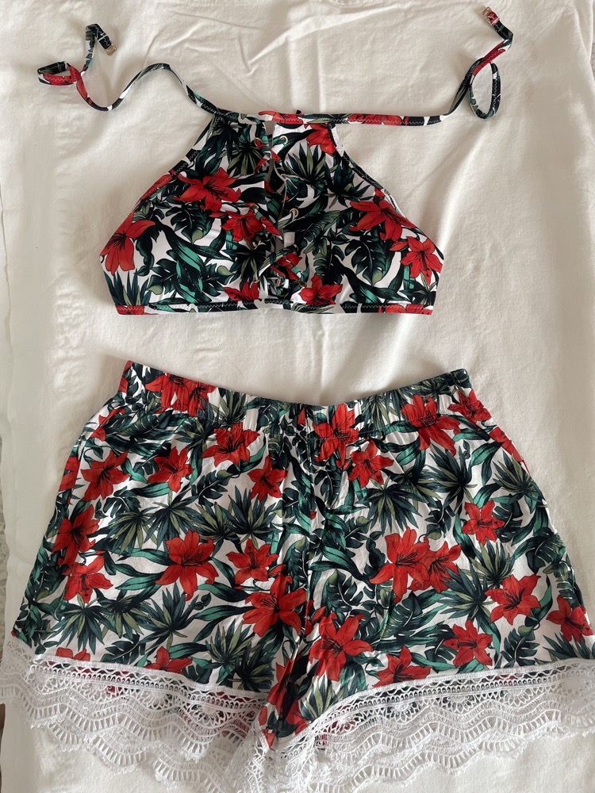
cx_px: 298
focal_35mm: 26
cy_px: 396
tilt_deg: -85.3
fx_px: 596
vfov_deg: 67.3
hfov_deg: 53.1
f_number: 1.6
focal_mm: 4.2
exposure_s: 1/121
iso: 80
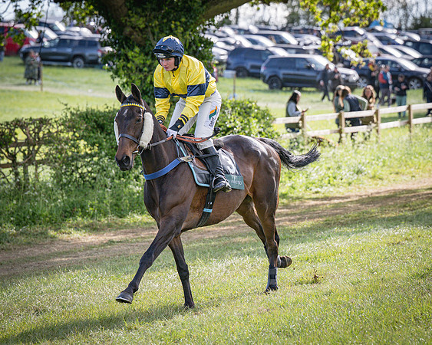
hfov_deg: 9.3
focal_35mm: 207
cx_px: 205
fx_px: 2648
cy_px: 166
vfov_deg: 7.5
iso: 400
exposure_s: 1/2000
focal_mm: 125
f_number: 4
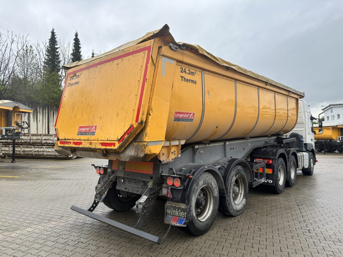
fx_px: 238
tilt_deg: +0.6
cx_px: 172
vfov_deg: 56.8
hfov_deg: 71.6
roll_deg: +1.0
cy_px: 128
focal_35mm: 24
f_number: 1.78
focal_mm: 6.86
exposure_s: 1/1050
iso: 80
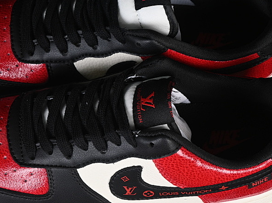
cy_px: 95
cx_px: 115
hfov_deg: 14.8
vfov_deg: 11.1
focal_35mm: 133
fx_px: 1045
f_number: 6.3
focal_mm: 50
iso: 160
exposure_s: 1/60
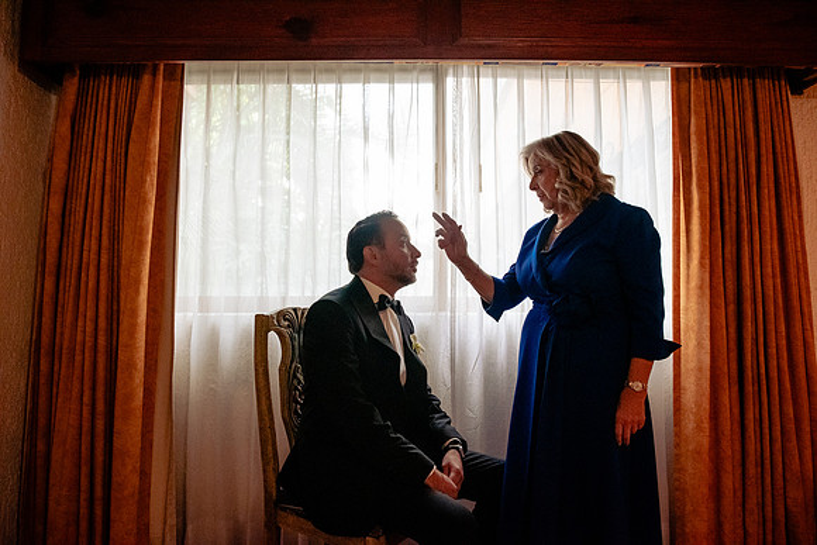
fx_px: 545
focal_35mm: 24
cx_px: 408
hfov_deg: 73.7
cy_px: 272
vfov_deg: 53.2
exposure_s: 1/160
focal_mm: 24
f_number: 3.5
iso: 6400
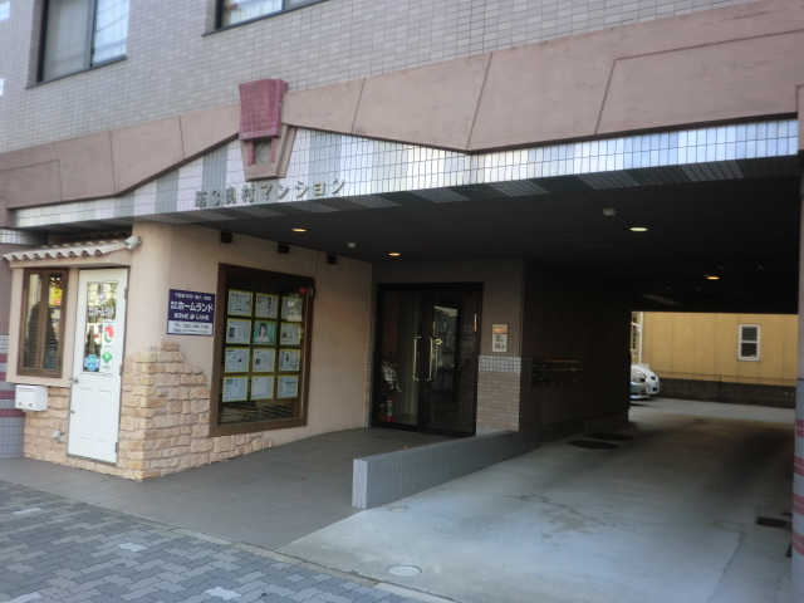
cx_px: 402
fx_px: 720
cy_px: 302
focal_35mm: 31
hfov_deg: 58.4
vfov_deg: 45.4
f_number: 2.9
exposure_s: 1/100
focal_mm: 5.64
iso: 50
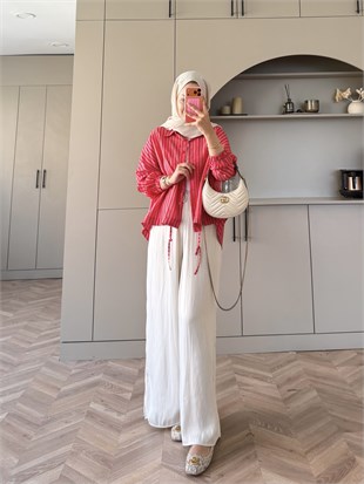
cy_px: 242
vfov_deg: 71.6
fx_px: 336
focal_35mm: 24
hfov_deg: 56.8
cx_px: 182
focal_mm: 6.76
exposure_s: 1/121
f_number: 1.78
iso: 125
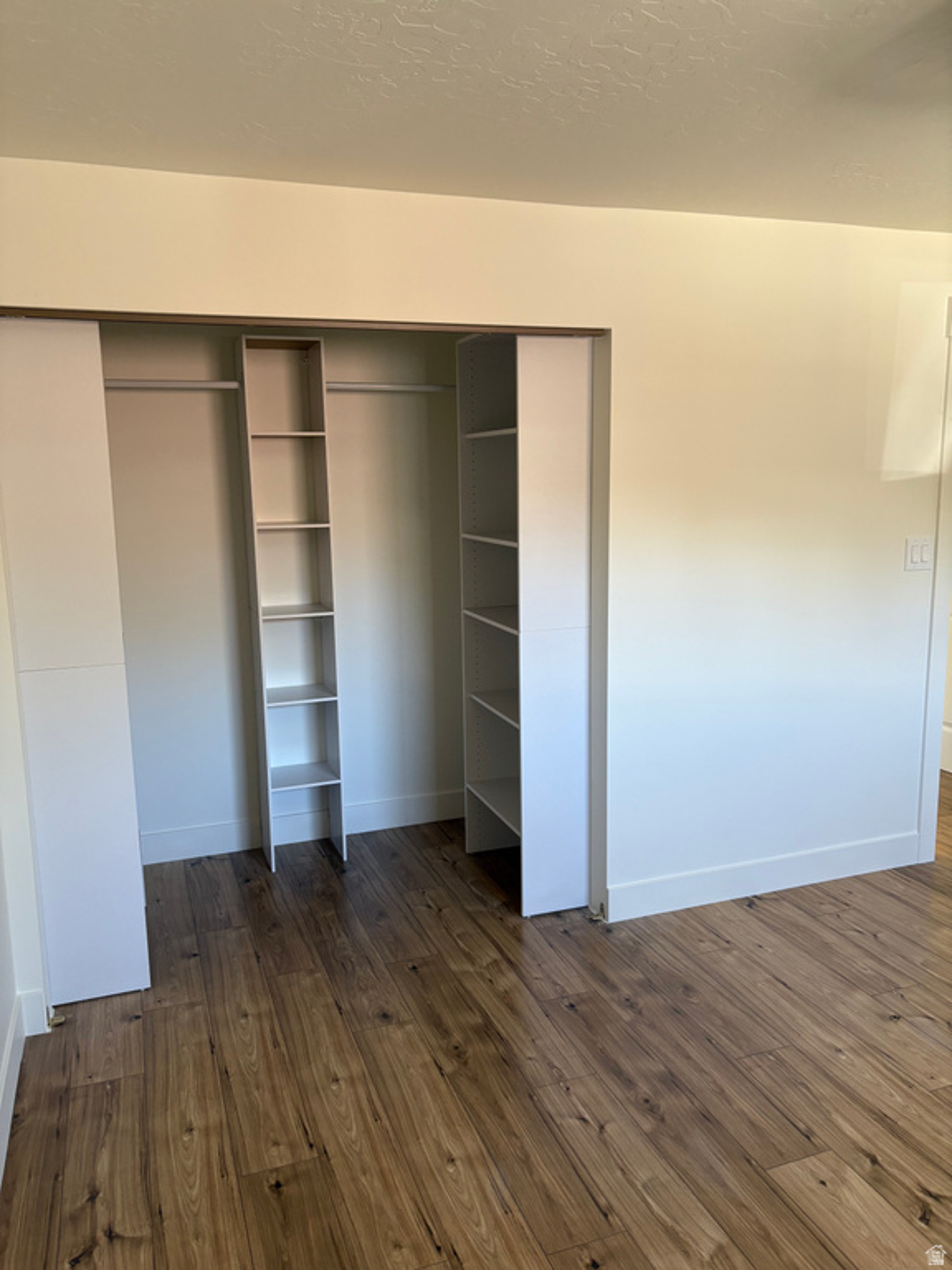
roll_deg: +0.5
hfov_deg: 53.1
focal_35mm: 26
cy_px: 635
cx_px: 476
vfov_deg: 67.3
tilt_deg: -8.4
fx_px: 953
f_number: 1.6
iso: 160
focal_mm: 5.96
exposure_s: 1/60
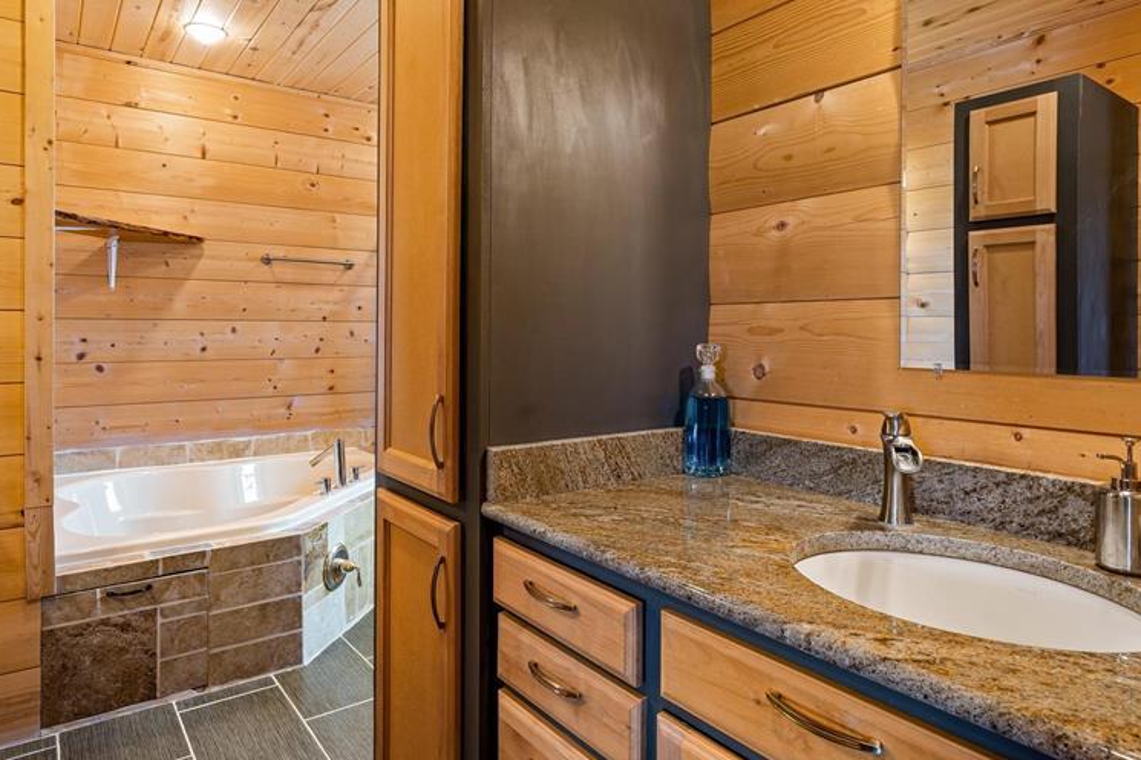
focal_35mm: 22
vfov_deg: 56.7
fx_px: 697
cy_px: 302
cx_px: 628
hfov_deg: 78.4
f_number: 8
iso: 100
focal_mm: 16
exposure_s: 3.2
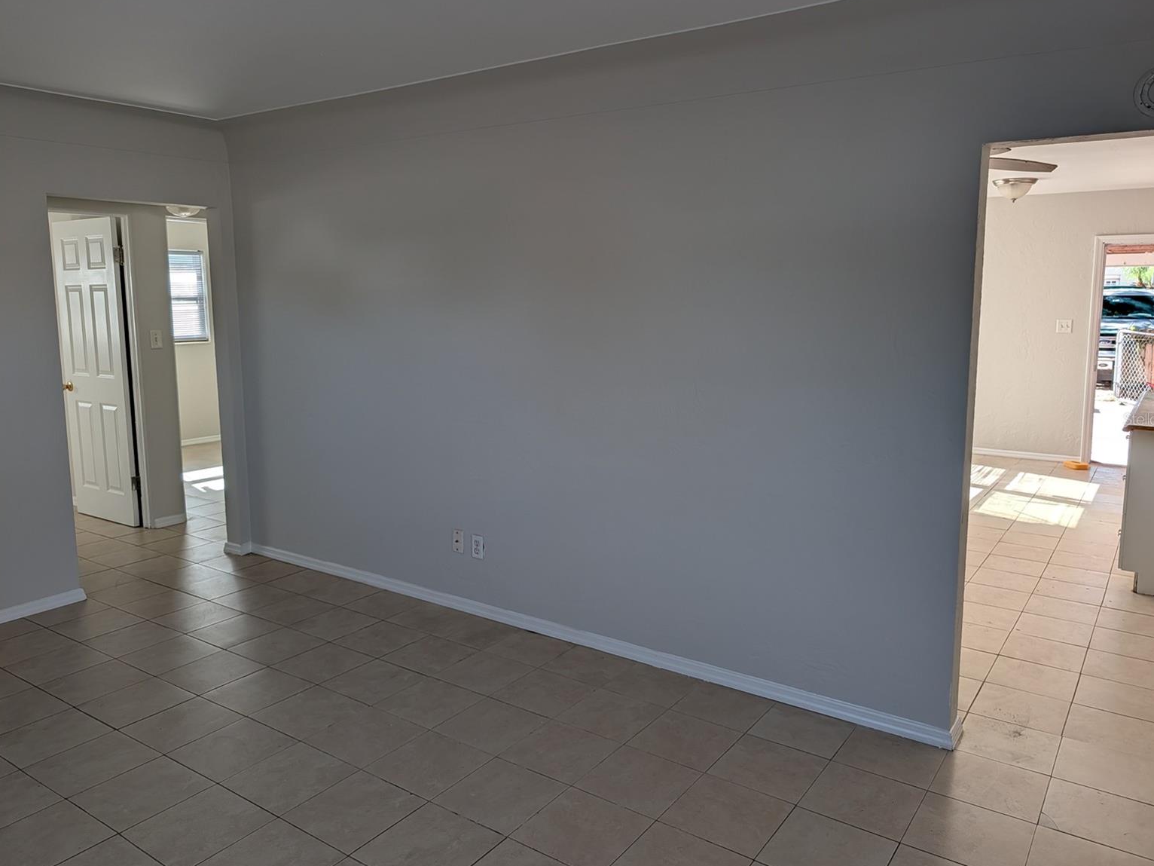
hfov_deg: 69.4
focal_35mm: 25
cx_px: 594
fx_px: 833
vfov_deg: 54.9
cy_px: 419
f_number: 1.68
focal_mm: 6.9
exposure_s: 1/130
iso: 36
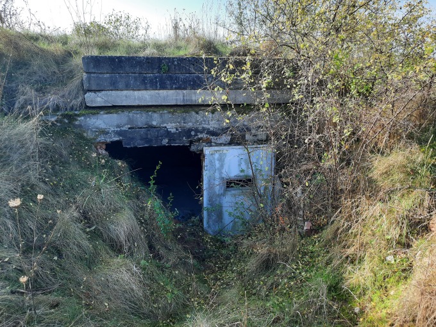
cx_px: 218
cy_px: 164
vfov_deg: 54.9
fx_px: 315
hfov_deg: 69.4
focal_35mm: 25
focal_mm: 4.6
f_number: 2
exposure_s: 1/101
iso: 32
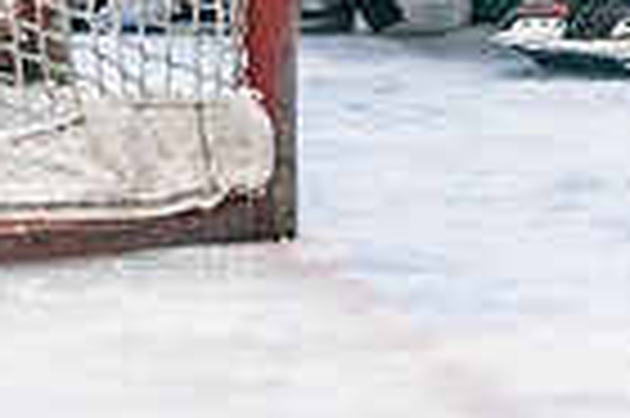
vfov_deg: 2.5
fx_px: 9666
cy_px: -277
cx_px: 903
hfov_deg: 3.7
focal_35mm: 553
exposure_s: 1/1600
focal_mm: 100
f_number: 2.8
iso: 4000
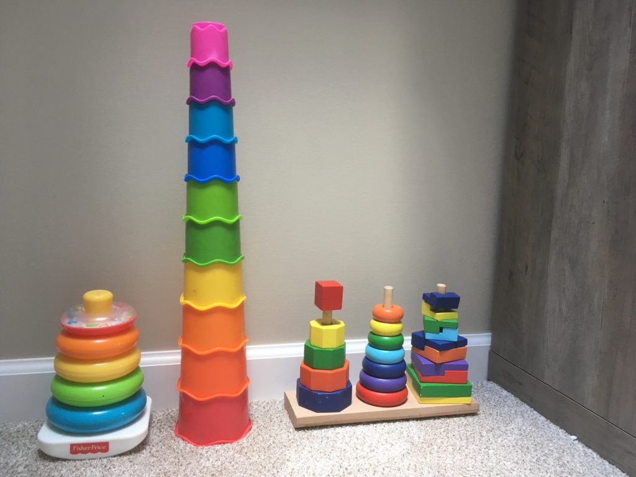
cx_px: 318
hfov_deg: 61.7
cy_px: 238
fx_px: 533
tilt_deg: -7.4
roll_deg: -2.8
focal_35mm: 29
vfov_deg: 48.2
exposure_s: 1/30
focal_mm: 4.15
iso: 80
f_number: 2.2
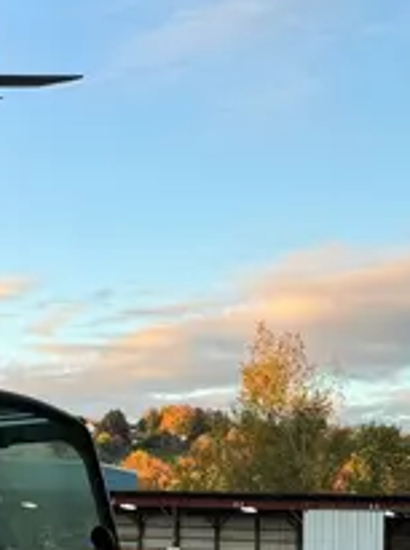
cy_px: 444
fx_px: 1362
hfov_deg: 16.6
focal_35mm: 86
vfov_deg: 22.5
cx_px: -48
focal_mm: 6.76
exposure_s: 1/491
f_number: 1.78
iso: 80
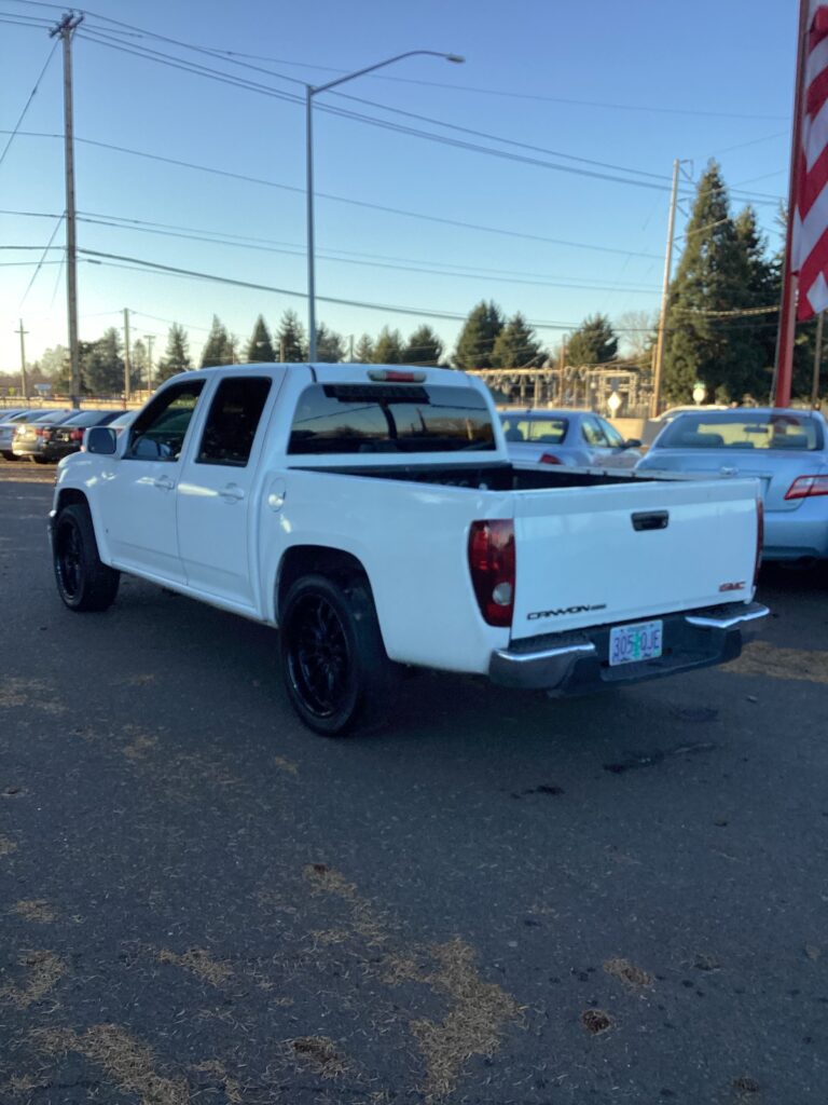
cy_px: 552
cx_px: 414
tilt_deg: -9.1
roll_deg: -1.0
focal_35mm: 31
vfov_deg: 58.4
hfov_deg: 45.4
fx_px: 989
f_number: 2.4
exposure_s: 1/369
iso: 25
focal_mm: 3.3
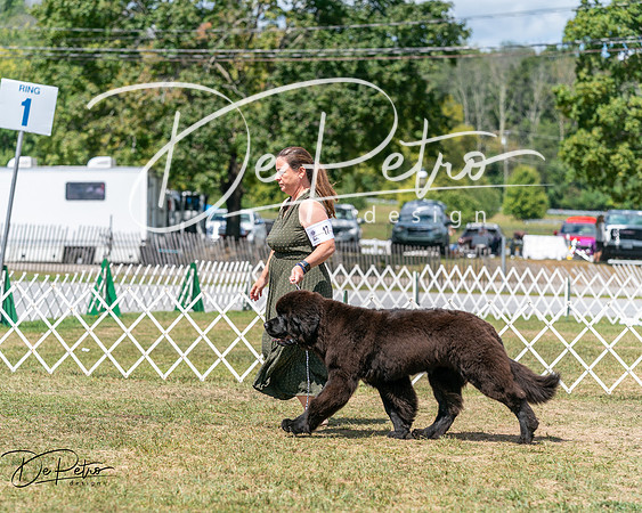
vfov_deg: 11.4
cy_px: 256
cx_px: 321
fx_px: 2567
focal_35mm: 135
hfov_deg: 14.3
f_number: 4.5
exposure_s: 1/1600
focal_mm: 120
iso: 250
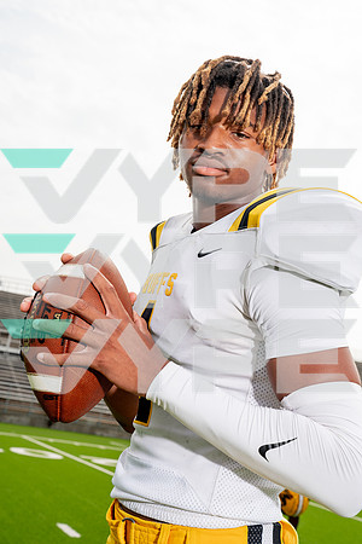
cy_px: 272
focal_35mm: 47
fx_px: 709
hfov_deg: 28.6
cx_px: 181
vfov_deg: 41.9
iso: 100
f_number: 8
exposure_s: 1/250
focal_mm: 47
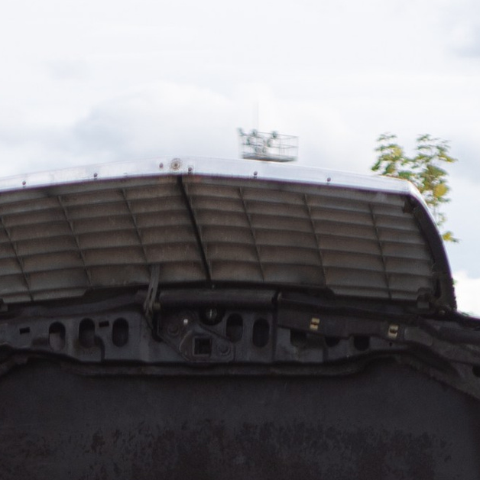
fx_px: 2855
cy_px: 1256
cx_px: 122
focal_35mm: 182
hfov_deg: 9.6
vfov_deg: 8.5
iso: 100
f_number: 2.2
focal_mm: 35
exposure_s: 1/800
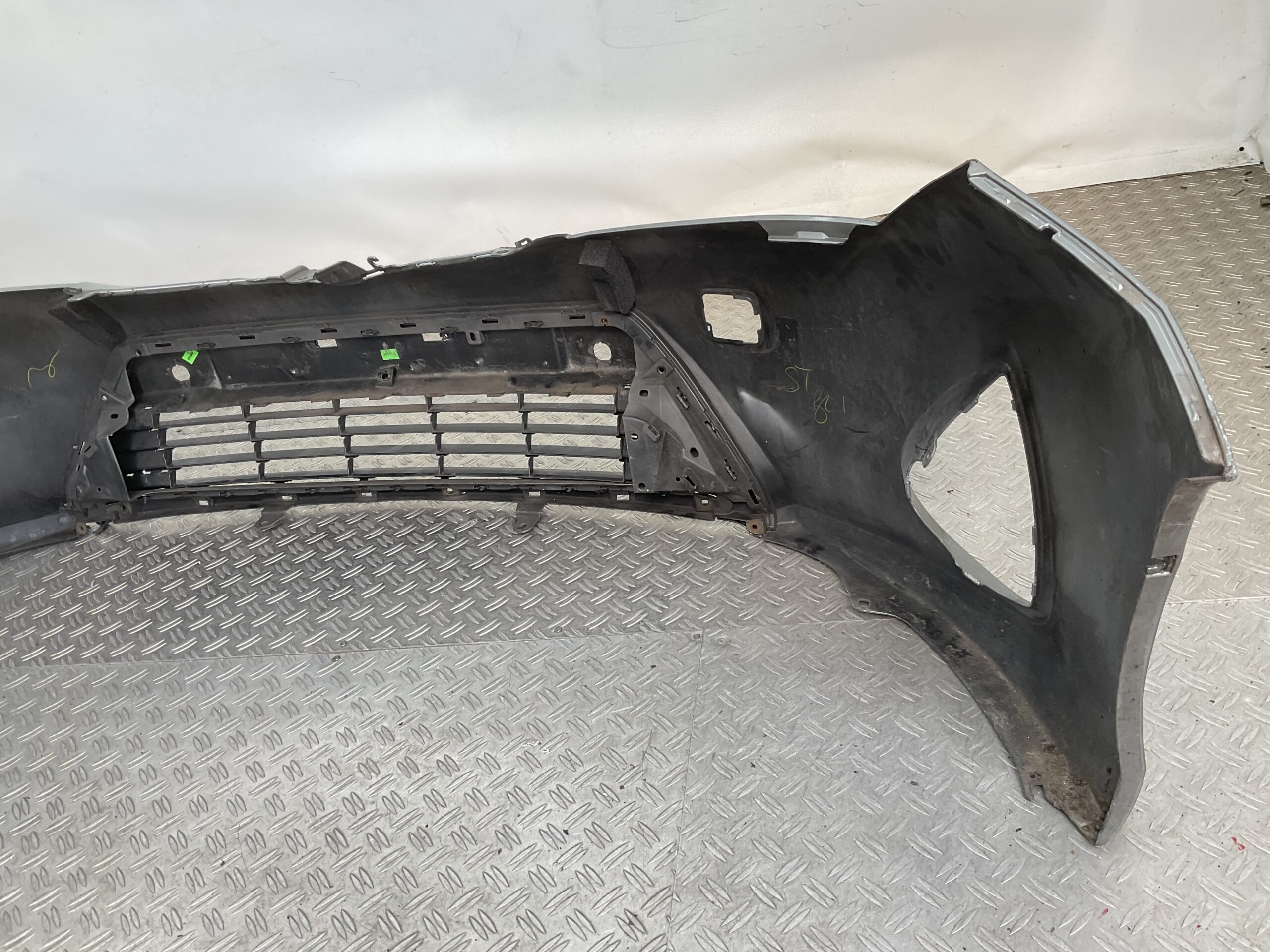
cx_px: 635
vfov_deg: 48.2
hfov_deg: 61.7
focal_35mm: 29
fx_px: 1064
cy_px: 476
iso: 16
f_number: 1.8
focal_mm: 3
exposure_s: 1/120
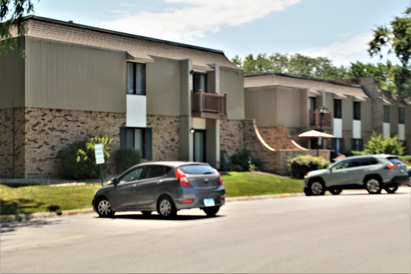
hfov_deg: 38.9
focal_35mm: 51
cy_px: 137
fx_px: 582
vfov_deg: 26.5
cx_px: 206
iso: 100
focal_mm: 34
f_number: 9
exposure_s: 1/200
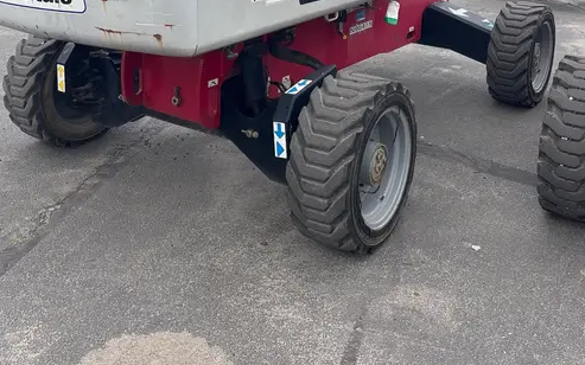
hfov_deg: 48.2
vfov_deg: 29.4
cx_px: 309
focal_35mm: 41
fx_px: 654
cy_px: 9
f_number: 1.6
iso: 50
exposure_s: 1/1220
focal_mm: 5.96
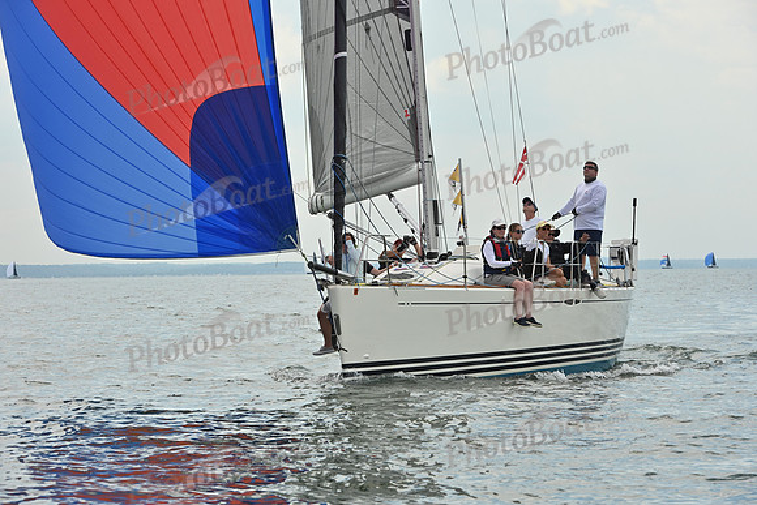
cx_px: 378
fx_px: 2839
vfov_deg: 10.2
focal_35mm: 135
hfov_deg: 15.2
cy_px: 252
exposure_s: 1/1250
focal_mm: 135
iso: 320
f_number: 9
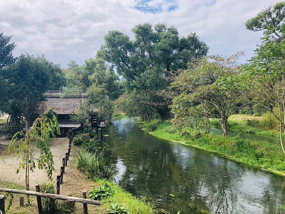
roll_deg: -0.2
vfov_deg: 49.7
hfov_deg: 63.4
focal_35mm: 28
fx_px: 231
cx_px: 142
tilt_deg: +1.1
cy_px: 107
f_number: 1.8
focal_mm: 3.99
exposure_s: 1/1091
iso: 20
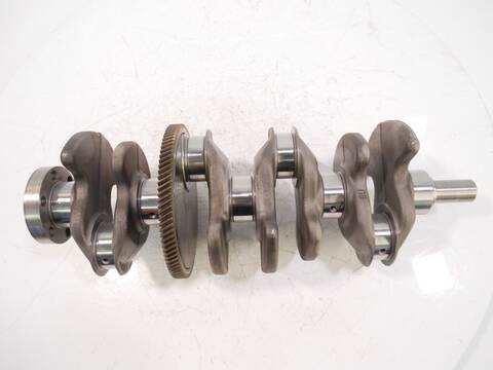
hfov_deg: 71.6
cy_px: 185
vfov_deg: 56.8
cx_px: 246
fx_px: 342
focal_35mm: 24
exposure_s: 1/60
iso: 640
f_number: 3.5
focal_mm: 12
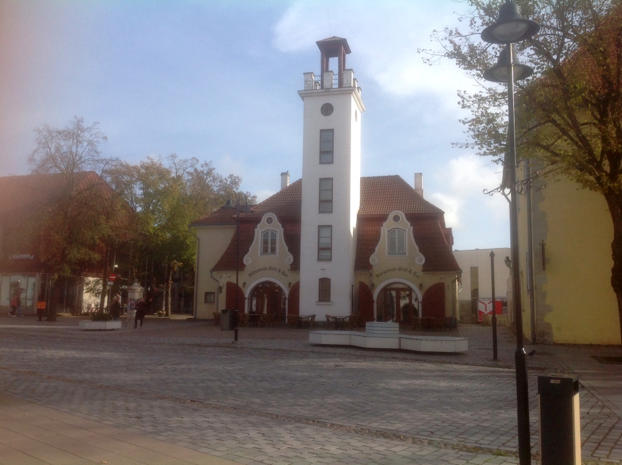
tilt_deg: +6.8
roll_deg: +0.1
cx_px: 311
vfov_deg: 40.6
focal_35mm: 35
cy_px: 232
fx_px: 628
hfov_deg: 52.7
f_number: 2.4
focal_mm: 4.28
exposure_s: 1/1259
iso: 50
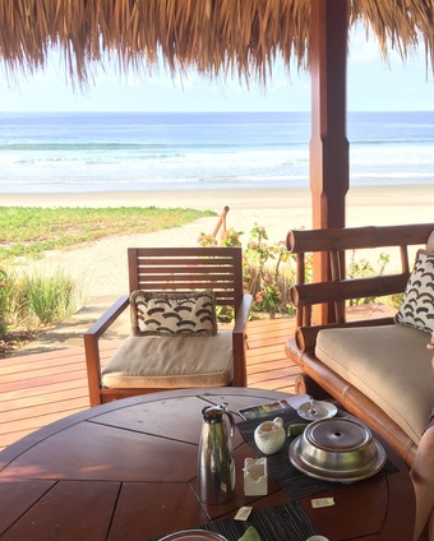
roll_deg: +0.3
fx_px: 609
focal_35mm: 38
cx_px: 304
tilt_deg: -14.6
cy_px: 270
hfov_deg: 38.6
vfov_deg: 47.9
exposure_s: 1/347
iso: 32
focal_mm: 4.15
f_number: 2.2
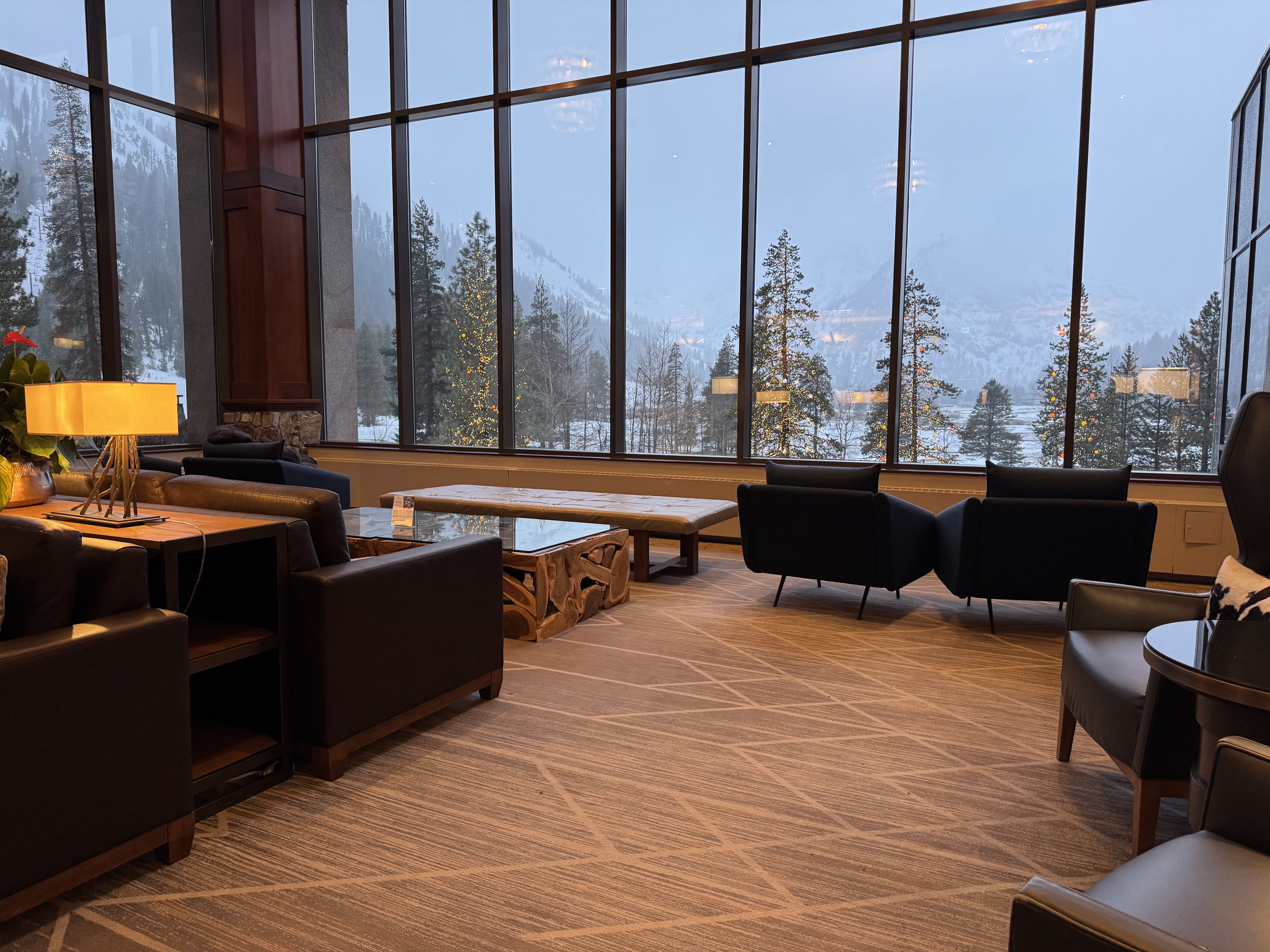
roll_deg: -0.7
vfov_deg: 56.8
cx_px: 635
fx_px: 881
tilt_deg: -5.8
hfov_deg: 71.6
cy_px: 476
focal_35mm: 24
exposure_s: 1/60
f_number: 1.78
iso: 250
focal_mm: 6.76
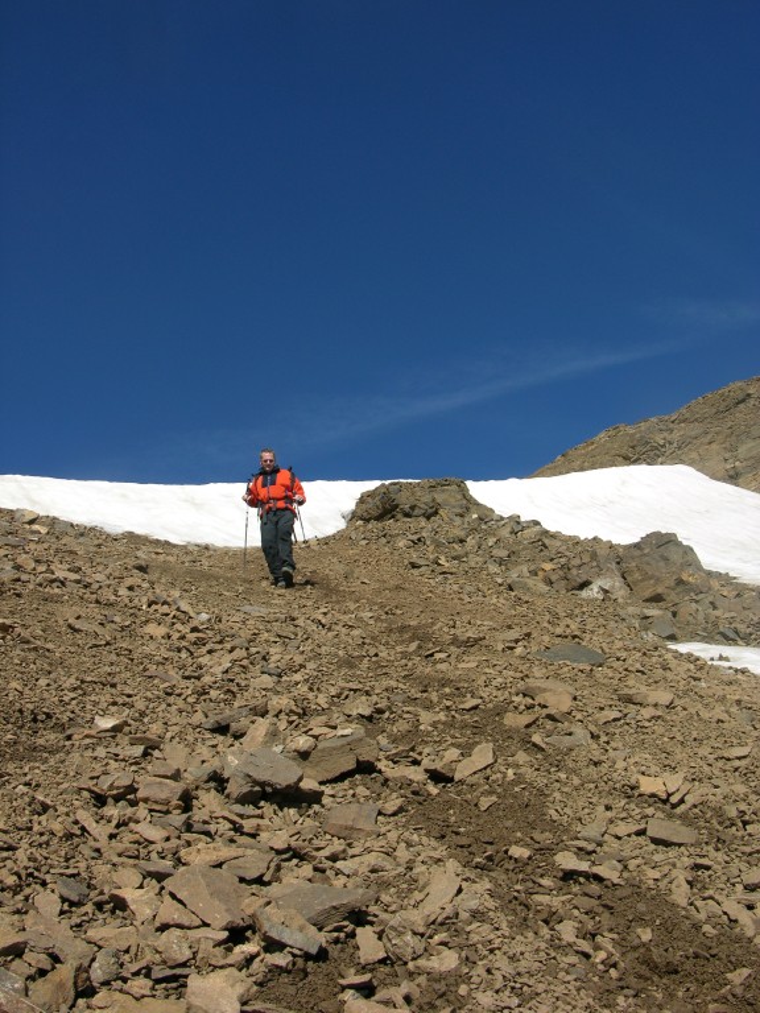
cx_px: 380
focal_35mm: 35
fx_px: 1025
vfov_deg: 52.6
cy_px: 506
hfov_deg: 40.7
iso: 50
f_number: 6.3
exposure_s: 1/244
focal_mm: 8.9
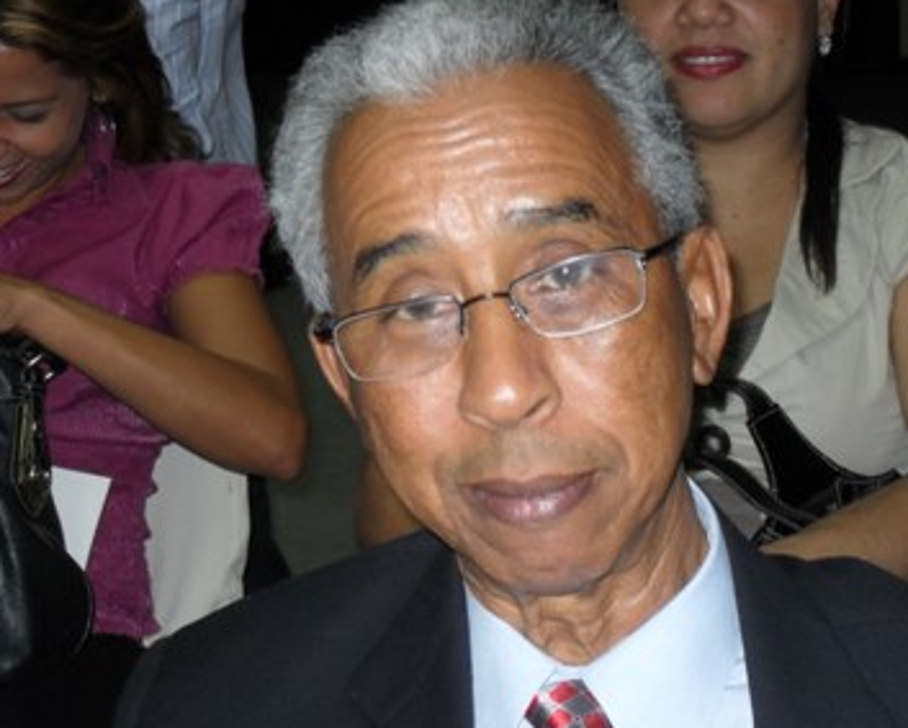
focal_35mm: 99
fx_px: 2663
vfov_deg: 15.6
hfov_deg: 19.3
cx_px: 538
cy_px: 324
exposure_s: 1/60
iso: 200
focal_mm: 14.1
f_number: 4.4
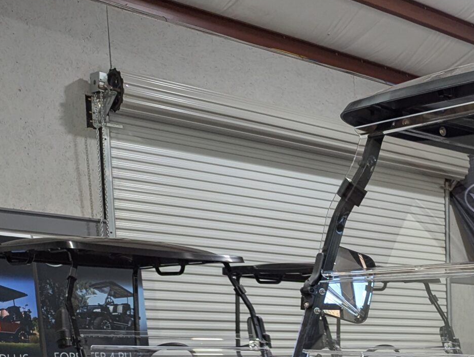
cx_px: 643
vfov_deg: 20.2
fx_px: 905
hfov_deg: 24.8
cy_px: 483
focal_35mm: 66
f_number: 1.85
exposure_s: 1/66
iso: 58
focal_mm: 6.81
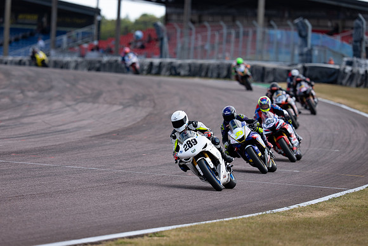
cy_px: 123
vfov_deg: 3.4
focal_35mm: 400
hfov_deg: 5.2
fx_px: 4090
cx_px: 184
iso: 200
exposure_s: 1/640
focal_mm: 400
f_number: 4.5
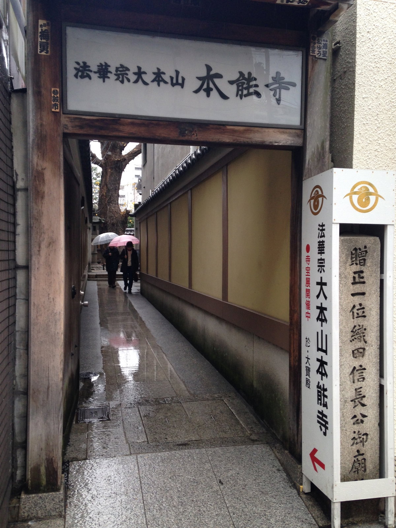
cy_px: 264
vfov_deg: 55.4
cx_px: 198
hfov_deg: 42.9
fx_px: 503
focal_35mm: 33
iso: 100
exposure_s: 1/120
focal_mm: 4.12
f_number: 2.4
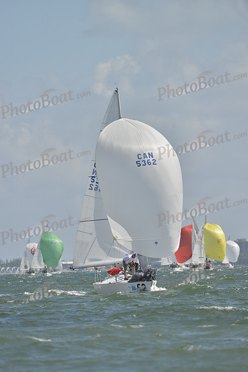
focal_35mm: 400
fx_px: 4131
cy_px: 186
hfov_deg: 3.4
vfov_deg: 5.2
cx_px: 124
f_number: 6.3
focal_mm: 400
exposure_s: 1/1250
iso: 200
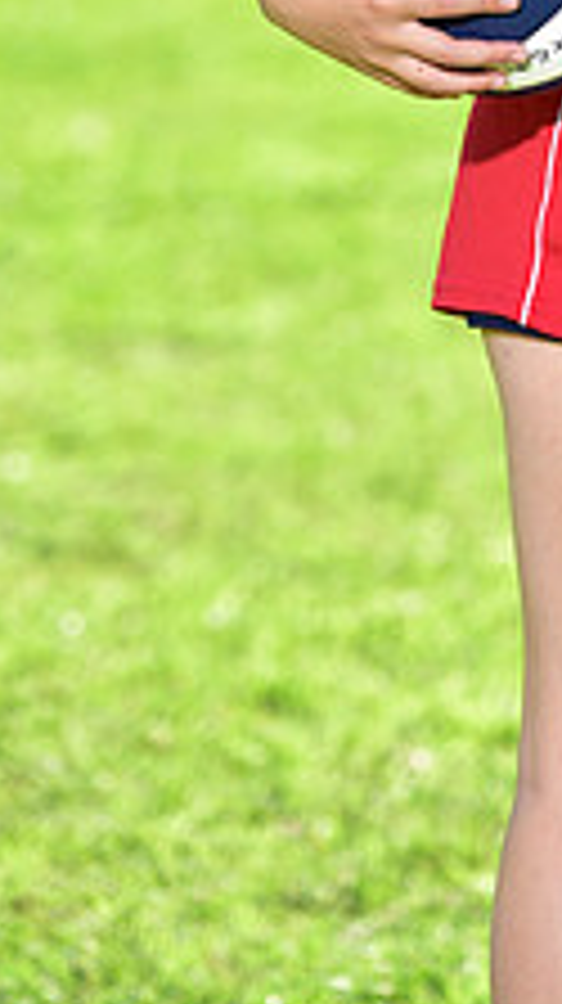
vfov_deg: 6.0
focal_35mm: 355
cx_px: 740
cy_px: -257
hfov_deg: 3.4
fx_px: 9430
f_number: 5.6
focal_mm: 130
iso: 80
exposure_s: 1/200
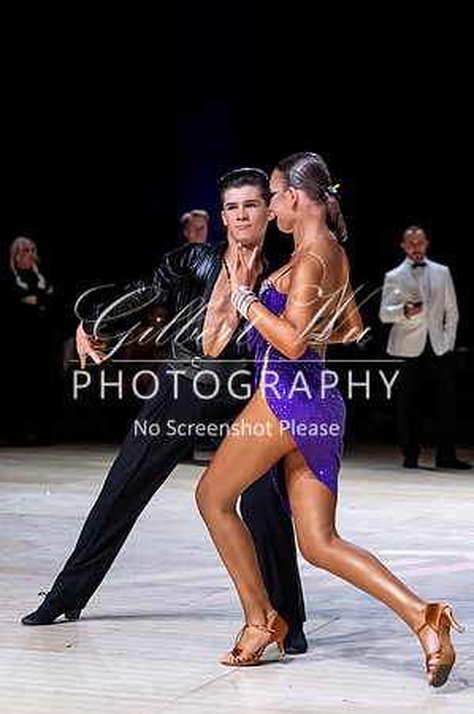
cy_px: 357
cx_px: 246
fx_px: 2140
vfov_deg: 18.9
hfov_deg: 12.6
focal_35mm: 108
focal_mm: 72
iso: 3200
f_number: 3.3
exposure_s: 1/400
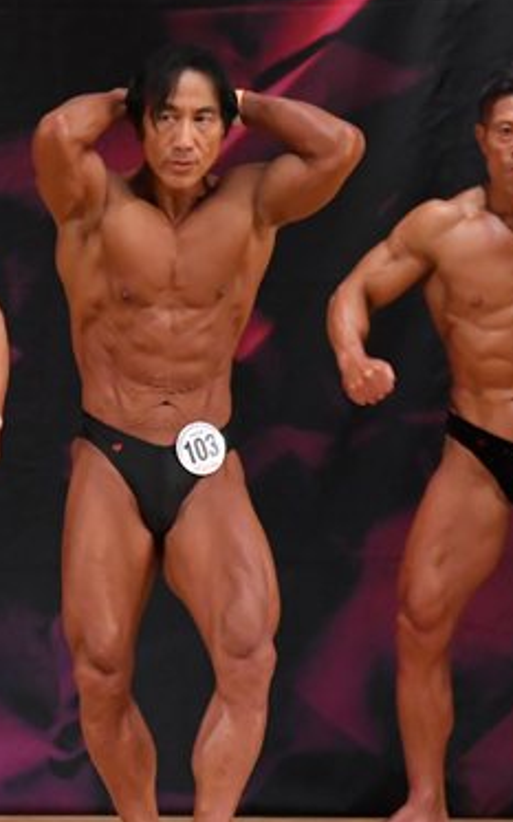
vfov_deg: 3.7
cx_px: -186
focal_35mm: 572
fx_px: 12800
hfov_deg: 2.3
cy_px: 498
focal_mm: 180
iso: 4500
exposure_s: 1/400
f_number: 5.6
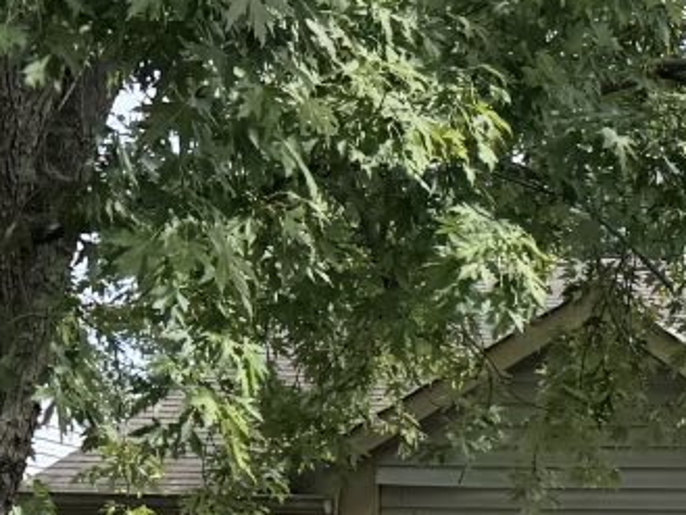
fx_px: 2894
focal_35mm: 146
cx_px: 1483
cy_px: 250
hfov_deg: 11.7
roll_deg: -0.4
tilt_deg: +10.2
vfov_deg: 10.2
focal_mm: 6.76
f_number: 1.78
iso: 80
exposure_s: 1/2252
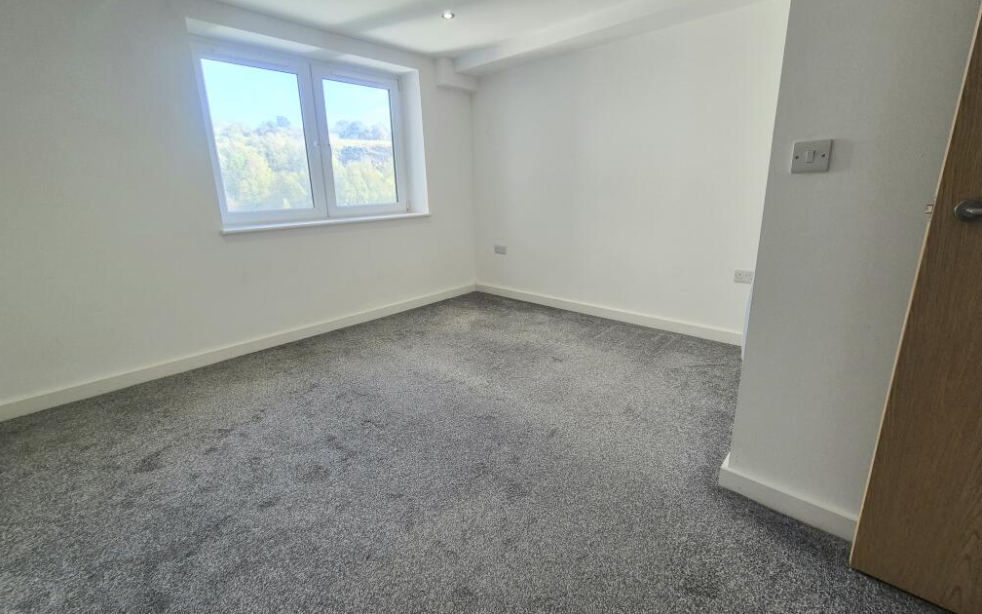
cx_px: 485
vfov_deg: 78.6
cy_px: 292
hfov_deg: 105.3
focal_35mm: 14
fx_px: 375
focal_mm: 2.2
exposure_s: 1/100
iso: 64
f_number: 2.2
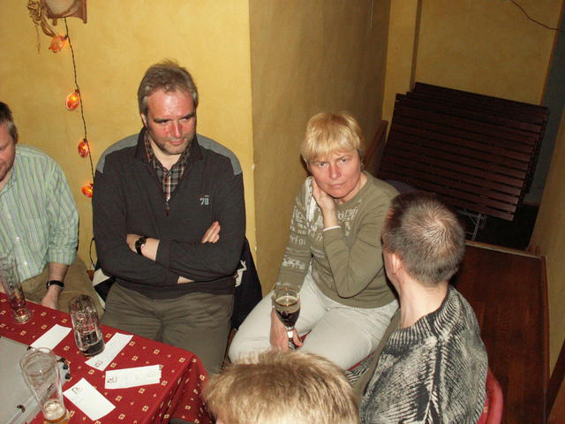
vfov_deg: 40.7
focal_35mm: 35
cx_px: 282
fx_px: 571
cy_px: 212
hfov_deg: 52.6
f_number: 2.8
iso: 160
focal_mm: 5.86
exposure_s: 1/40
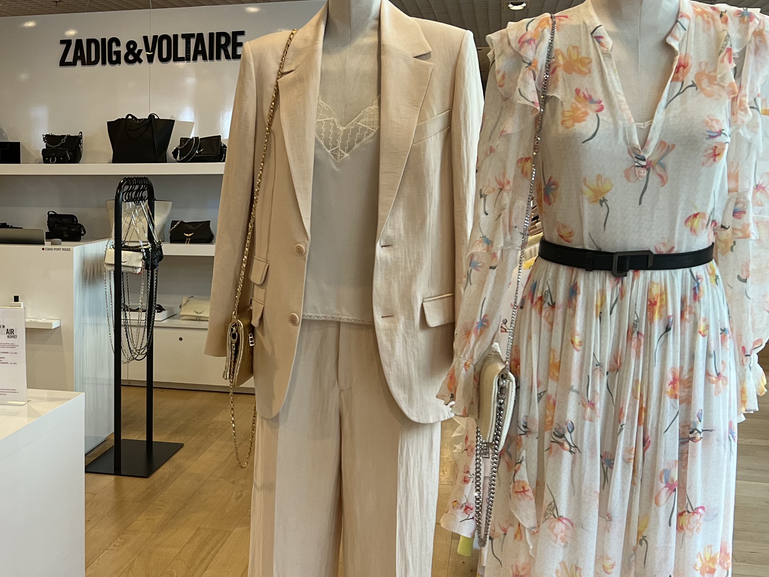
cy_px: 346
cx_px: 69
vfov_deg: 28.5
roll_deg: +0.7
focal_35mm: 51
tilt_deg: -9.8
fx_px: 1133
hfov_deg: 35.2
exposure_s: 1/109
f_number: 1.5
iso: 125
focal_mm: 5.7
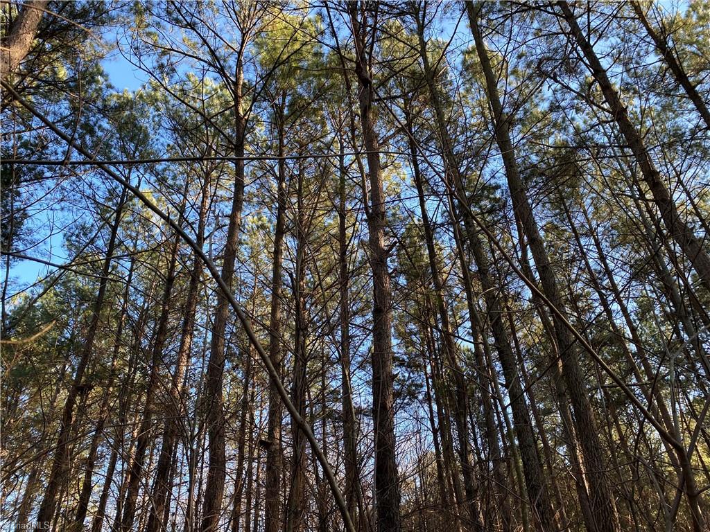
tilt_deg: +34.6
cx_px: 355
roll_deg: +3.6
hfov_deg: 67.3
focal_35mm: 26
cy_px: 266
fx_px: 533
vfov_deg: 53.1
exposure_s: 1/209
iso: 32
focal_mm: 4.25
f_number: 1.8
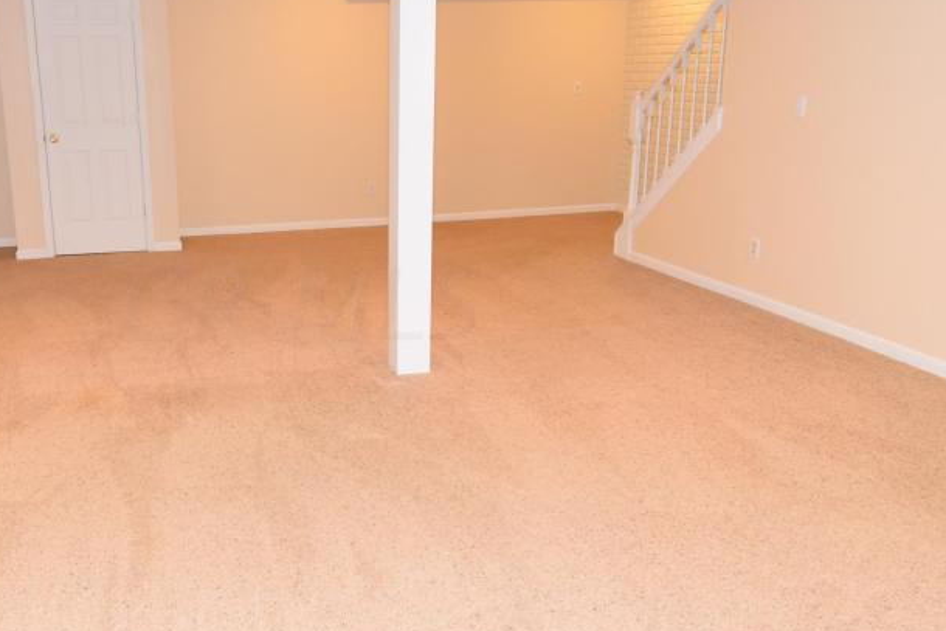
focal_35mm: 34
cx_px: 301
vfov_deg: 38.9
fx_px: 894
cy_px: 302
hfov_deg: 54.4
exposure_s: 1/80
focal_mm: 12
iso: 800
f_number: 4.5
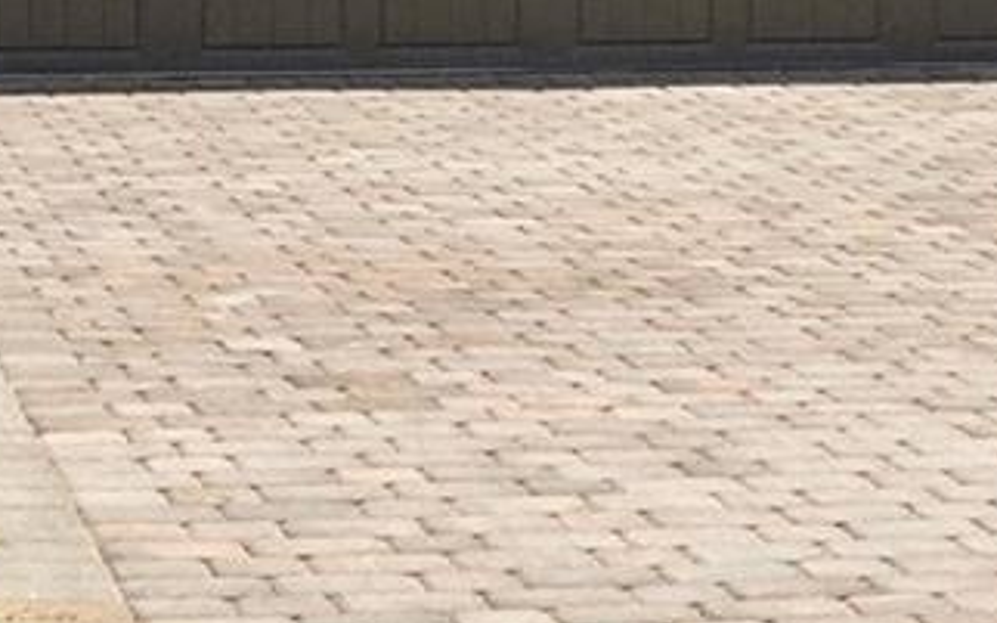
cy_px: -112
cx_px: 1242
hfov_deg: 11.6
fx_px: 4808
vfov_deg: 7.4
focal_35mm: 177
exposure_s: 1/1000
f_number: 8
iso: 400
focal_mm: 35
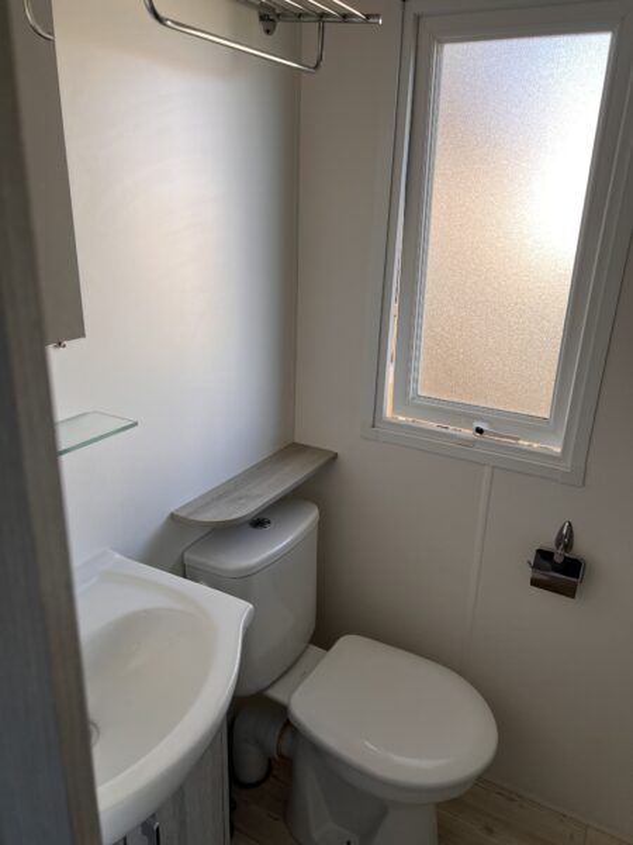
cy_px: 422
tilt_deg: -20.5
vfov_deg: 67.3
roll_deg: -2.4
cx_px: 316
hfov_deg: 53.1
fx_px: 634
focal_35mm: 26
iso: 64
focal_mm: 5.7
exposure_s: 1/121
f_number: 1.5
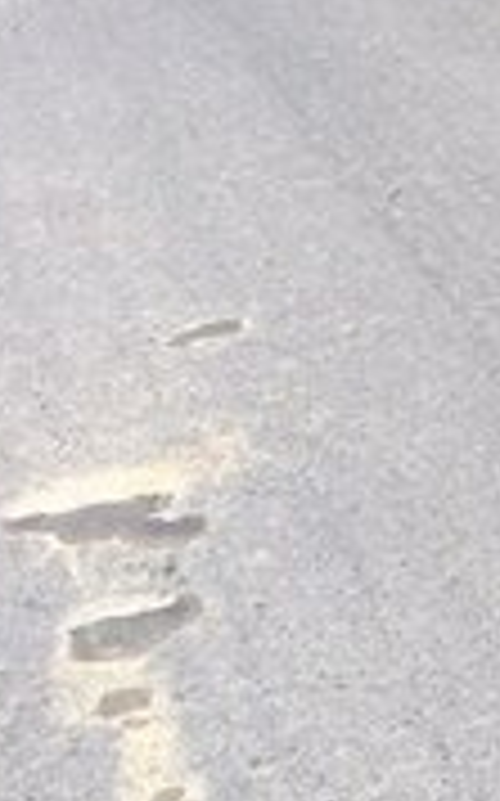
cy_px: -7
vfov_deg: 17.8
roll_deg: +4.7
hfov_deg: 9.4
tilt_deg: -14.1
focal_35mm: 114
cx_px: 1419
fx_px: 2490
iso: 32
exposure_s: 1/1866
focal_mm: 4.15
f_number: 2.2
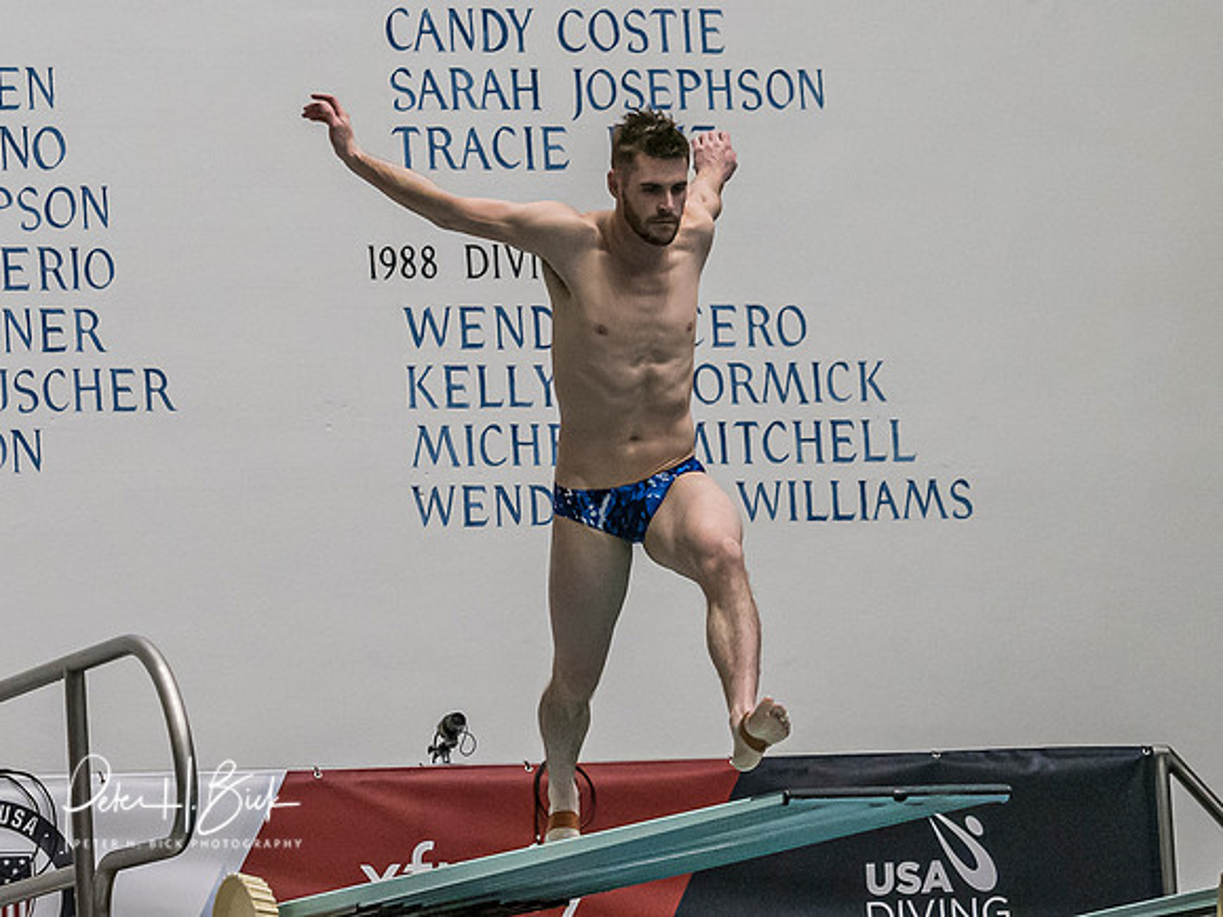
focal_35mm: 260
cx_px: 602
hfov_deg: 7.6
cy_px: 337
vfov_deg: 5.7
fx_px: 9179
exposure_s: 1/1000
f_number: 2.8
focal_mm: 70
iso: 2000
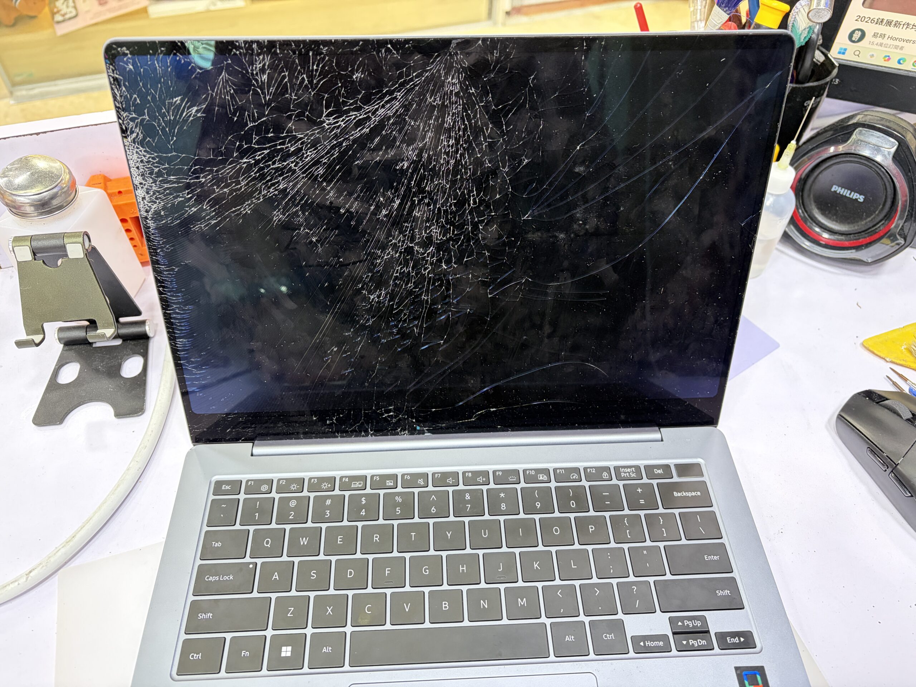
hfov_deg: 67.3
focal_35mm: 26
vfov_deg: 53.1
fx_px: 688
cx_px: 458
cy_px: 344
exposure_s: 1/50
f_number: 1.6
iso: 250
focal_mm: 5.96
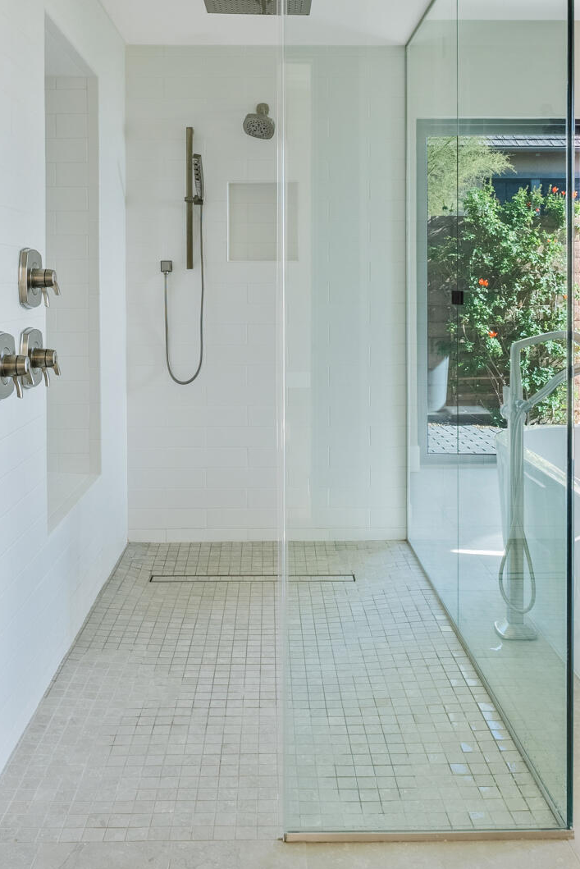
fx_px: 821
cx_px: 283
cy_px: 308
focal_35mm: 34
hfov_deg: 38.9
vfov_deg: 54.9
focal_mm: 18
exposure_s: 1/2
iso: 100
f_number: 8
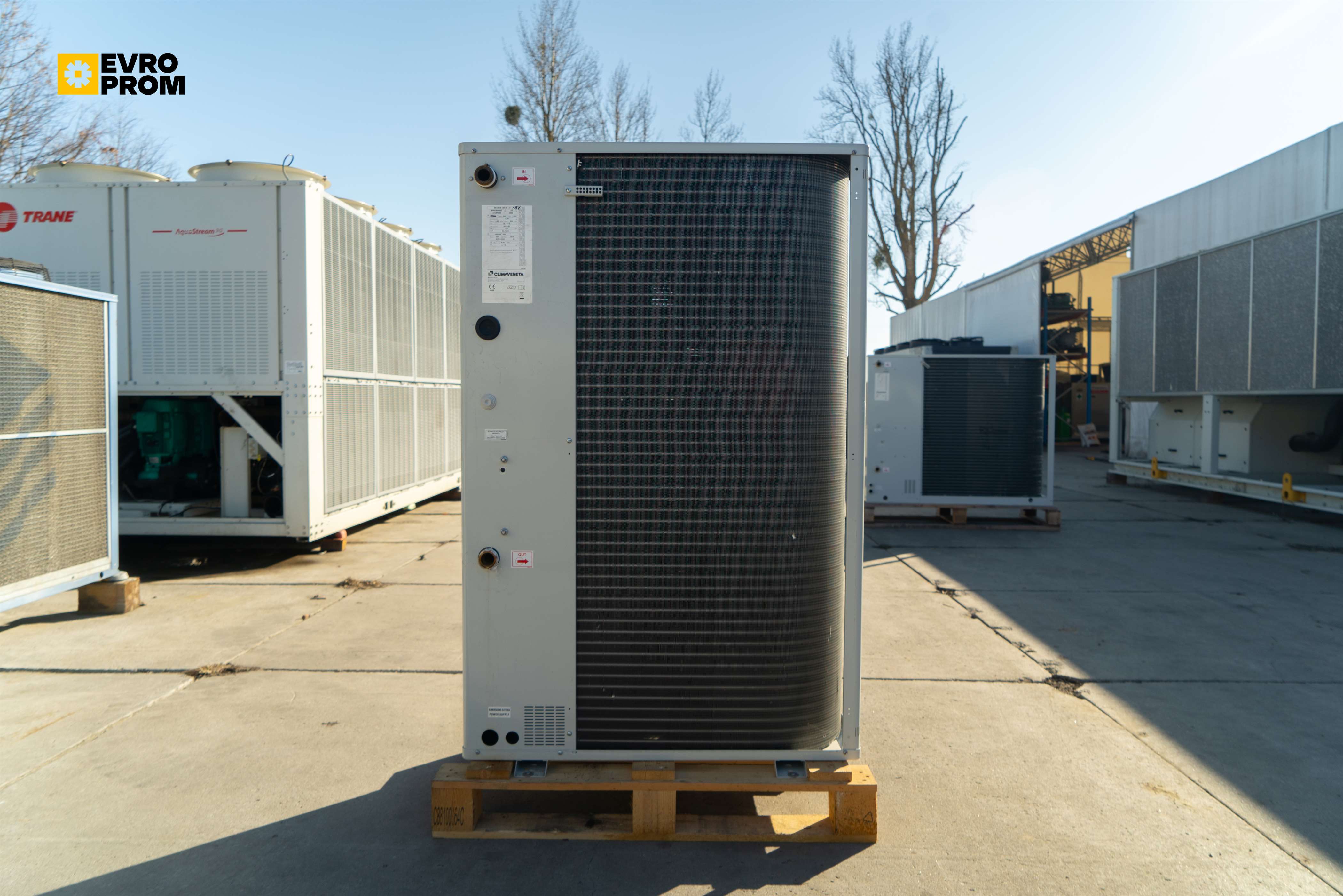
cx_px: 672
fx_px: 895
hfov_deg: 73.7
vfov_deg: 53.1
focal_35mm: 24
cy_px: 448
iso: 100
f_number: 5
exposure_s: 1/100
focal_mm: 24
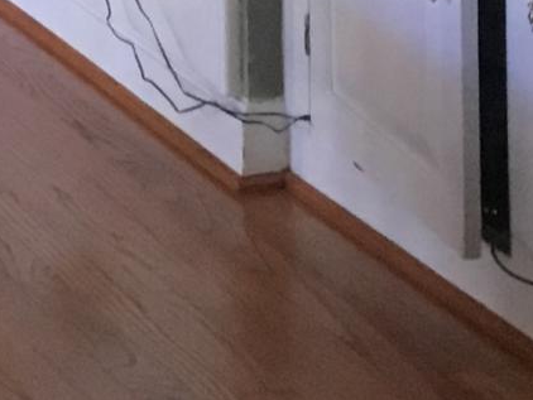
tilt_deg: -5.3
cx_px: -538
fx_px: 3174
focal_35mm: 206
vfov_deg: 6.8
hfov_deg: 9.0
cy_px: -570
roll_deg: +2.2
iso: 160
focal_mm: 4.15
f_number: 2.2
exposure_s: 1/30
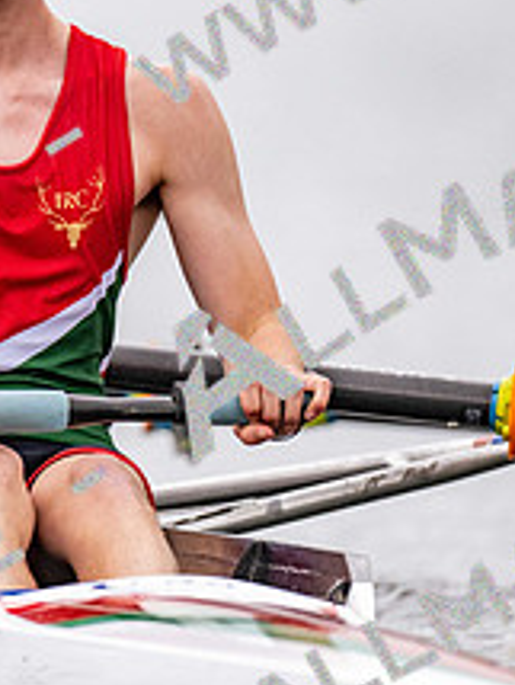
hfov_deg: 1.0
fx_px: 30923
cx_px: -99
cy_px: 158
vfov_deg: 1.3
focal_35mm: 1562
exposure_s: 1/2500
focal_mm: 600
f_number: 4
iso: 720
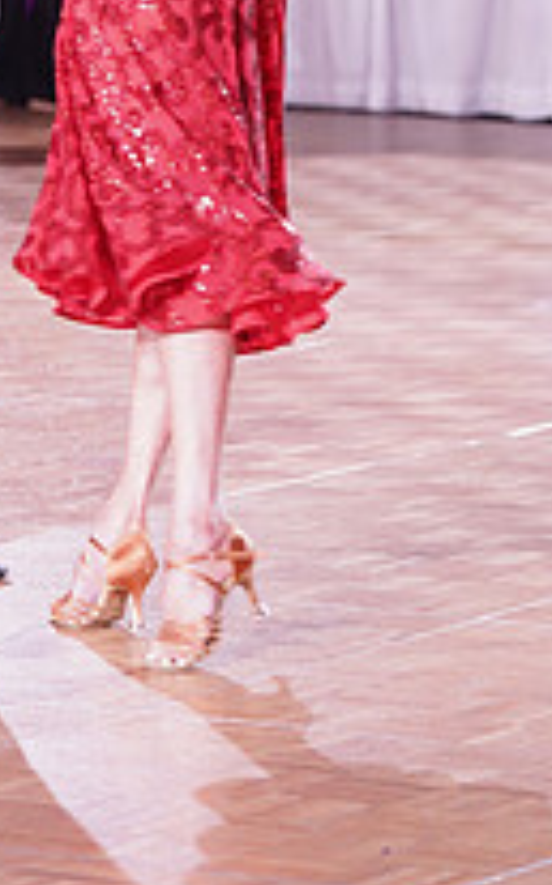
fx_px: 7236
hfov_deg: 4.4
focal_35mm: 300
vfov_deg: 6.9
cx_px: 11
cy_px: -209
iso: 2500
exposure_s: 1/250
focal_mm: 105
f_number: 3.5
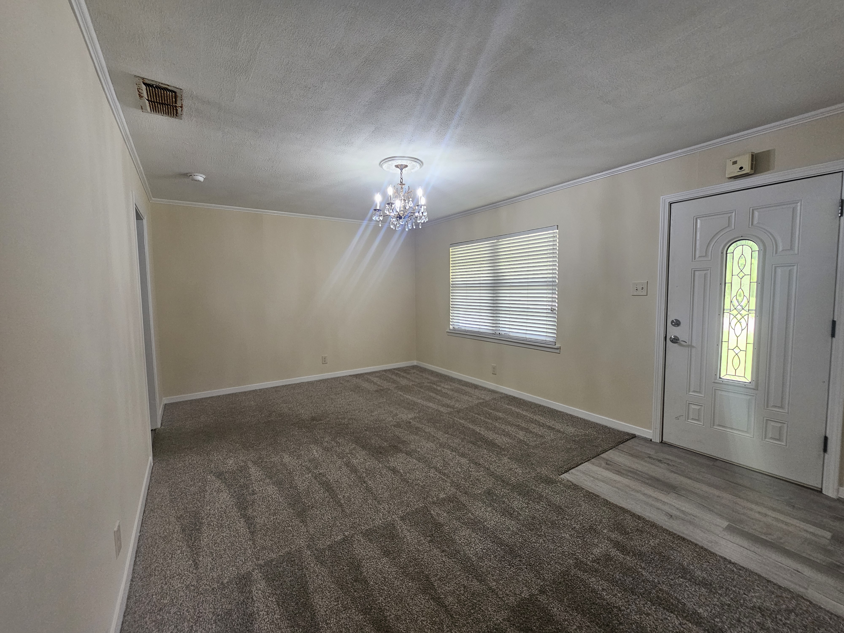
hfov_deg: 106.2
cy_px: 316
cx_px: 422
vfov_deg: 89.9
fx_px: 317
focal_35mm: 13
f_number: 2.2
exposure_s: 1/60
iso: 160
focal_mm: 2.2
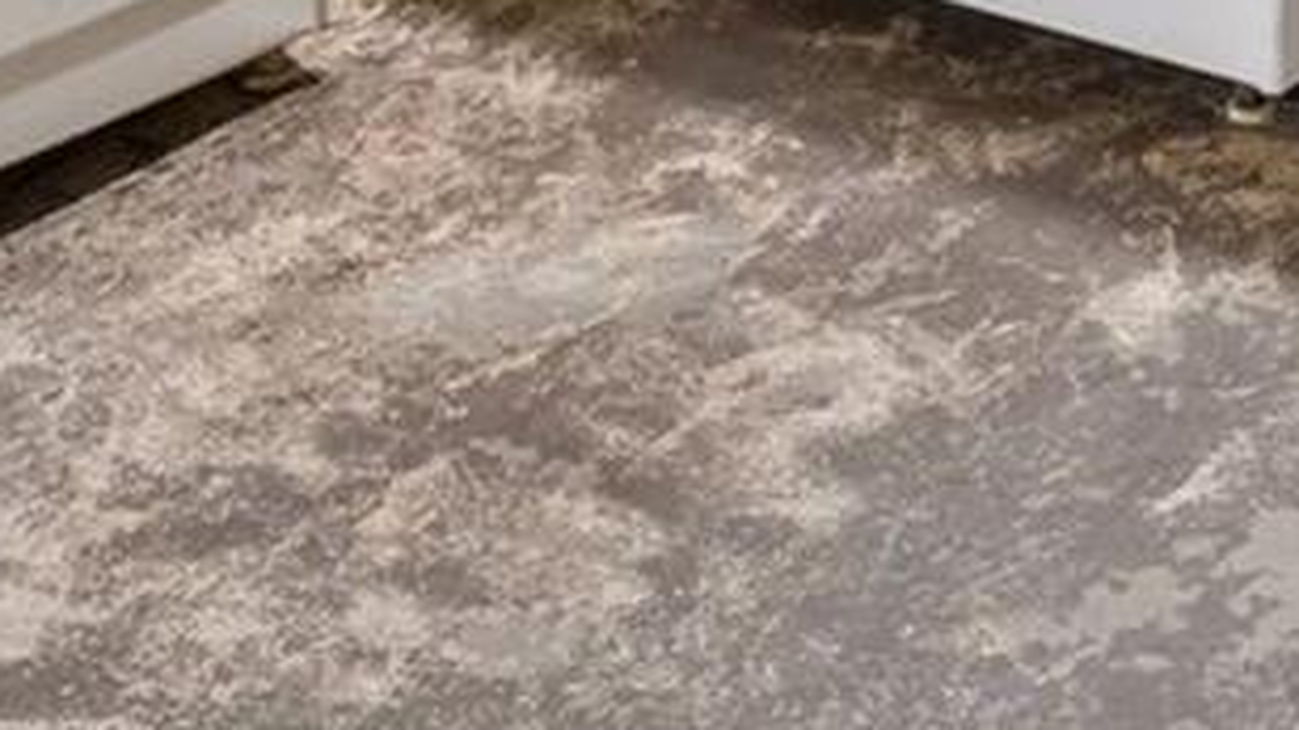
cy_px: -1274
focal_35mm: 98
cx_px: 1447
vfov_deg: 10.0
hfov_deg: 20.7
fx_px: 3374
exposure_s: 1.3
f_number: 9
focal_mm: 18
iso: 400
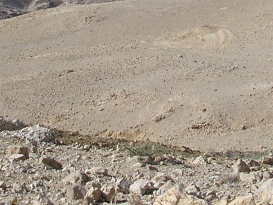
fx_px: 954
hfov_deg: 16.2
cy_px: -80
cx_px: 188
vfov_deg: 11.8
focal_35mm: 121
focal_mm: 5.8
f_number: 5.6
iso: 100
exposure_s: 1/378
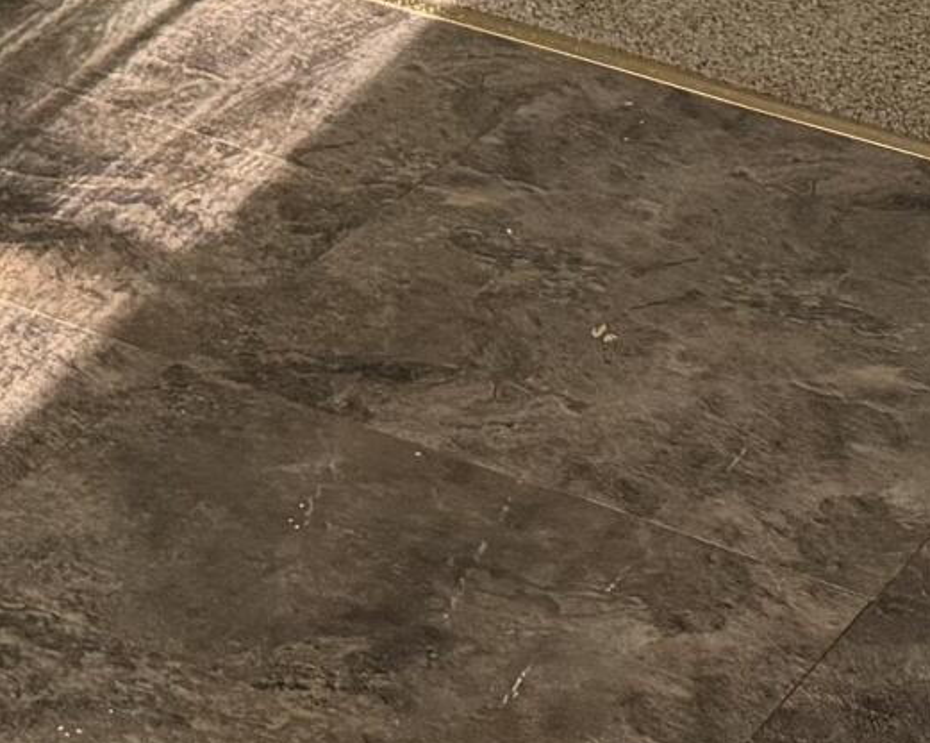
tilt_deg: -16.7
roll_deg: -2.8
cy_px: -597
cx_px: 818
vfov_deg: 10.7
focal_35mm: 135
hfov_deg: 14.2
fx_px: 3713
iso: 500
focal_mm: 6.76
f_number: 1.78
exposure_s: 1/60
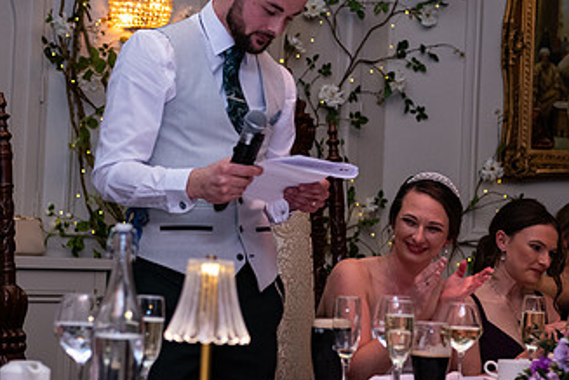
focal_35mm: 110
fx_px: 1738
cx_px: 237
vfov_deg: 12.4
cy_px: 128
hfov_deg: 18.6
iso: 1000
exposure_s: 1/160
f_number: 3.5
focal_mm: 62
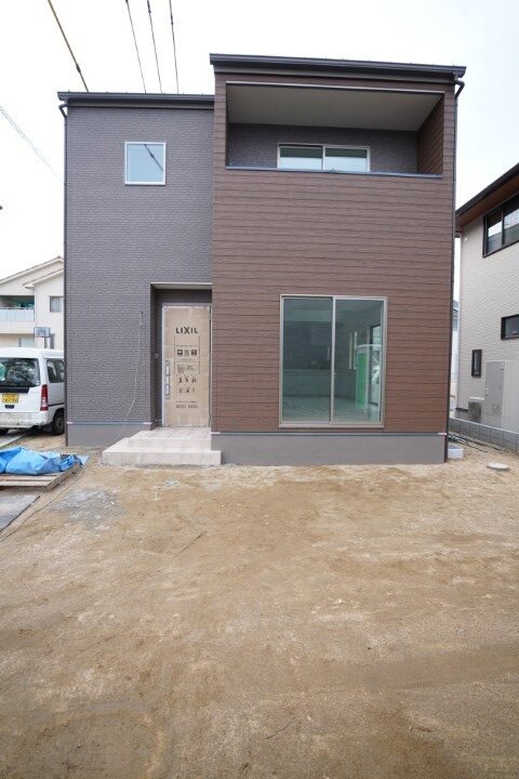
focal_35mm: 16
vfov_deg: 96.7
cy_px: 390
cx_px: 260
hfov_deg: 73.7
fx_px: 346
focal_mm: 16
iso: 100
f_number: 2.8
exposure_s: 1/320
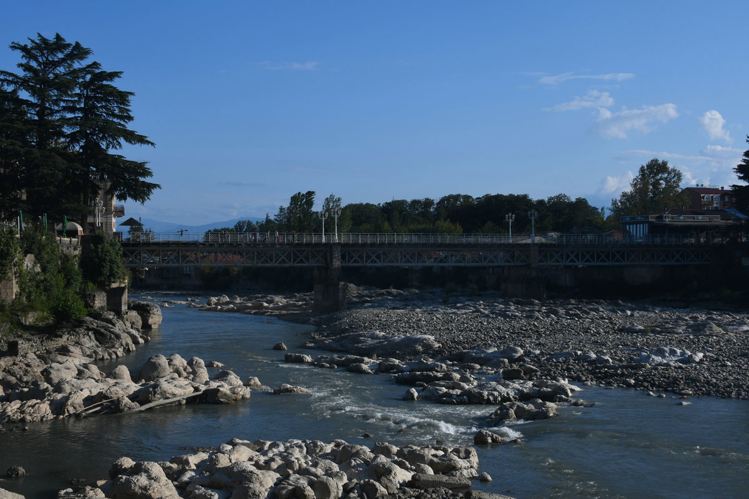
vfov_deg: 28.1
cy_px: 250
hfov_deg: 41.1
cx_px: 374
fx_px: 999
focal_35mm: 48
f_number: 8
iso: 100
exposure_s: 1/160
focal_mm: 32
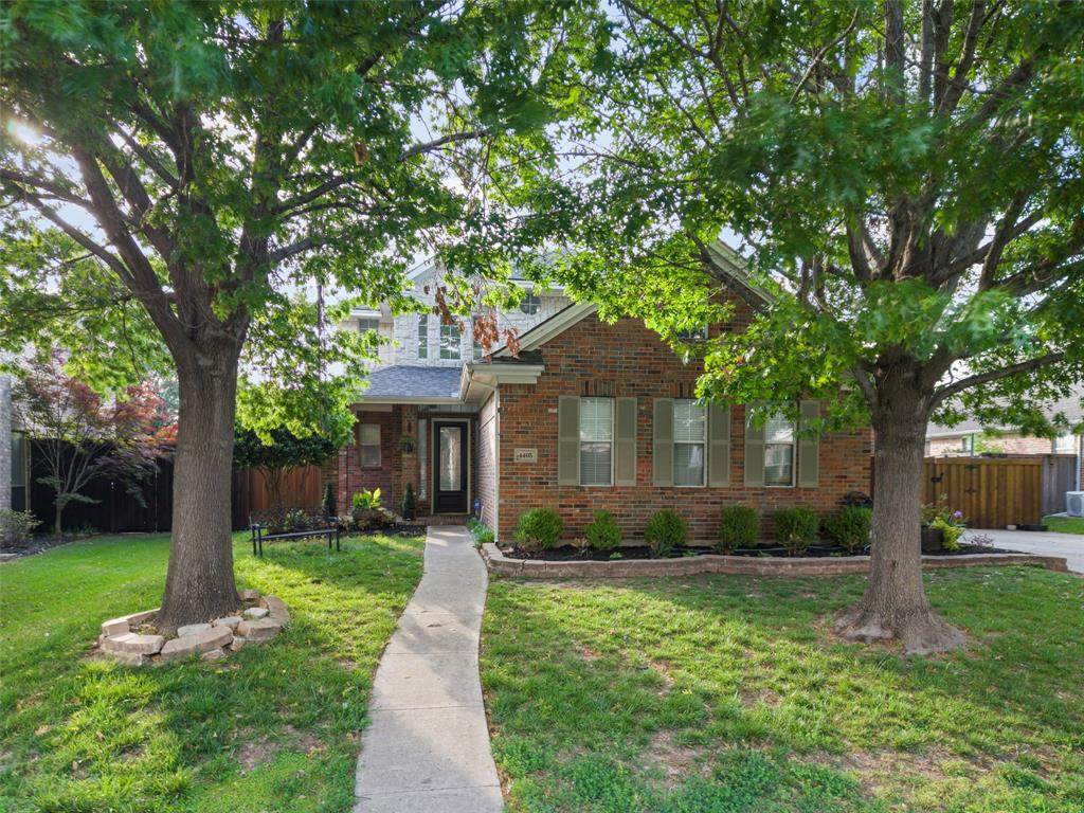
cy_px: 406
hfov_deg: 71.6
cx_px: 542
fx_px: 752
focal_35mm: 24
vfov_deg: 56.8
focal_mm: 8.67
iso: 100
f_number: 1.8
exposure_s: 1/3
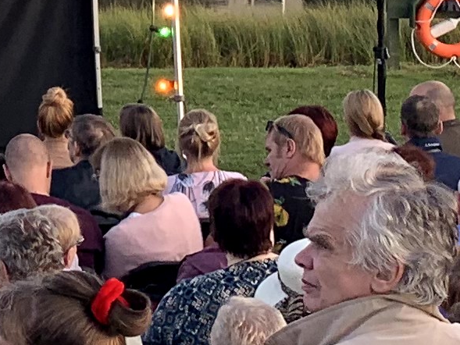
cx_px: -423
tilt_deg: -2.7
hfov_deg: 10.3
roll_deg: +2.0
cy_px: -215
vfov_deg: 8.1
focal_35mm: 178
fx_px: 2366
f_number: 1.8
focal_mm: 4.25
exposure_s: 1/155
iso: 25
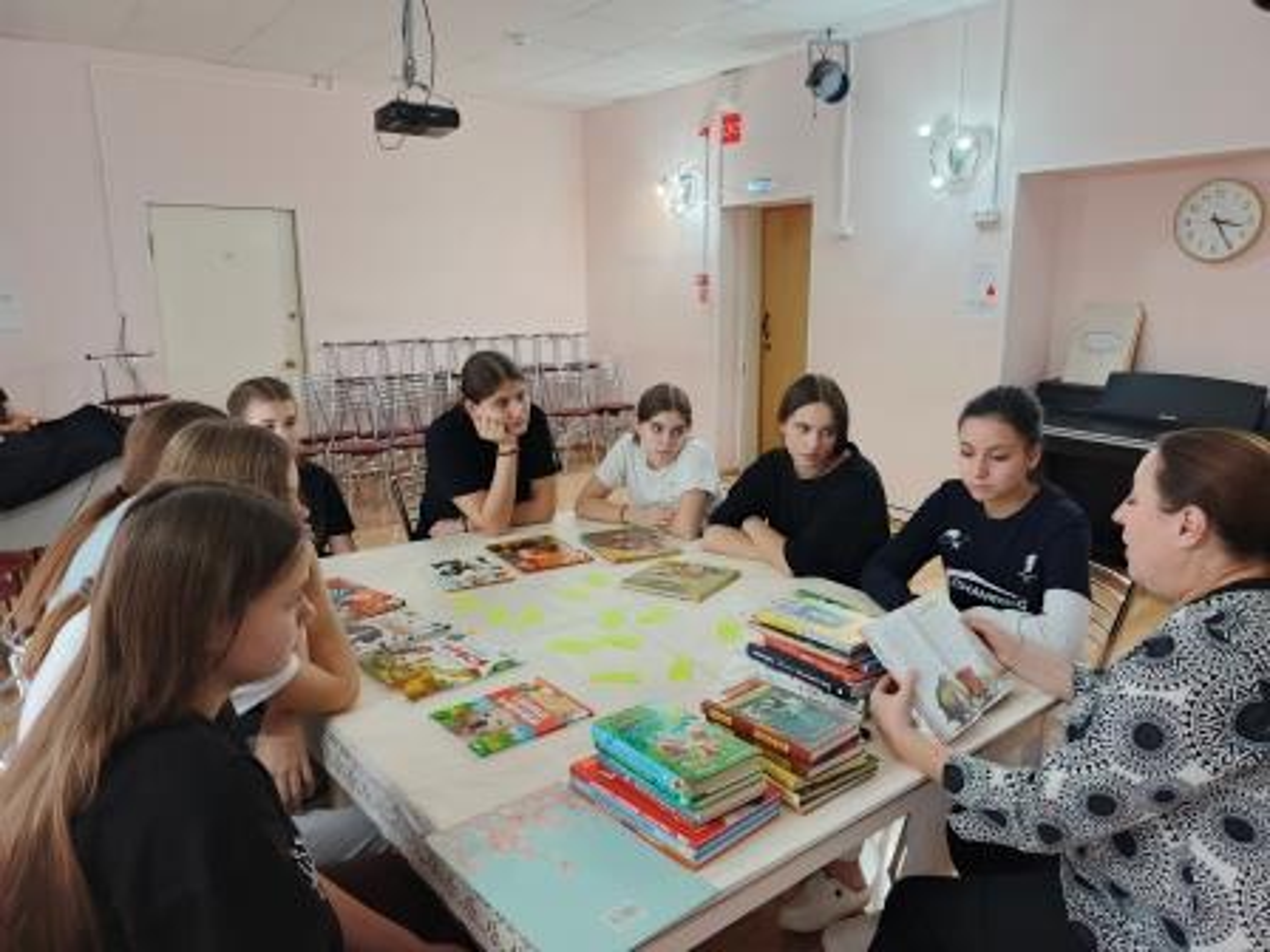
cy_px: 476
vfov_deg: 58.9
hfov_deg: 73.9
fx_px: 844
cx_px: 635
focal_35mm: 23
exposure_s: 1/60
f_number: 1.7
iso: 1957
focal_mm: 5.25
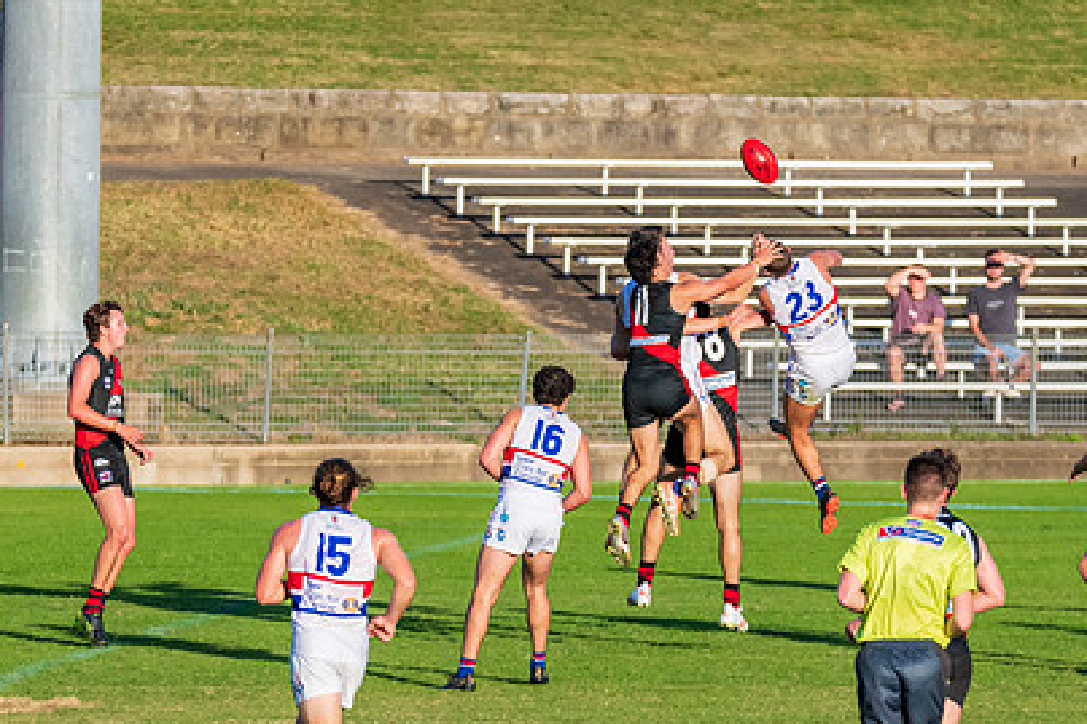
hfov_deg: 4.1
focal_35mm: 502
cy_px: 462
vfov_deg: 2.7
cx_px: 627
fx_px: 15151
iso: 1000
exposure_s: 1/4000
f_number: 5.6
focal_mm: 300
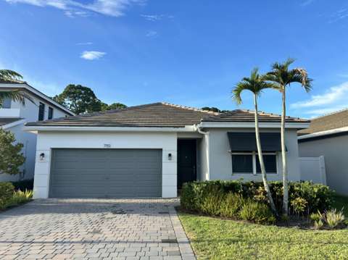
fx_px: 261
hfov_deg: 67.4
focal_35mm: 26
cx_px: 174
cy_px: 130
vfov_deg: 53.0
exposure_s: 1/1007
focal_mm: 5.96
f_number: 1.6
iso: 50
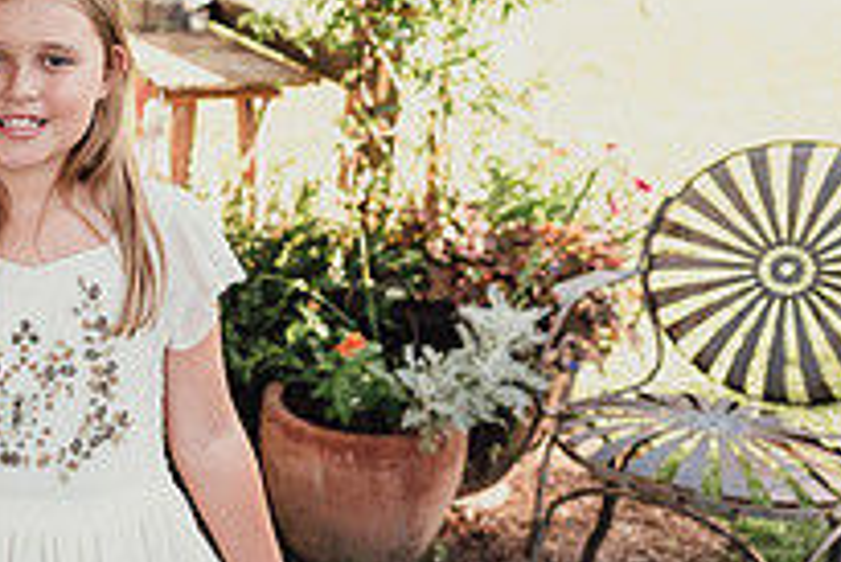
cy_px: 215
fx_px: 1590
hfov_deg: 26.0
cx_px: -209
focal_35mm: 68
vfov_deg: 20.0
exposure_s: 1/500
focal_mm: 24
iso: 160
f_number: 2.8
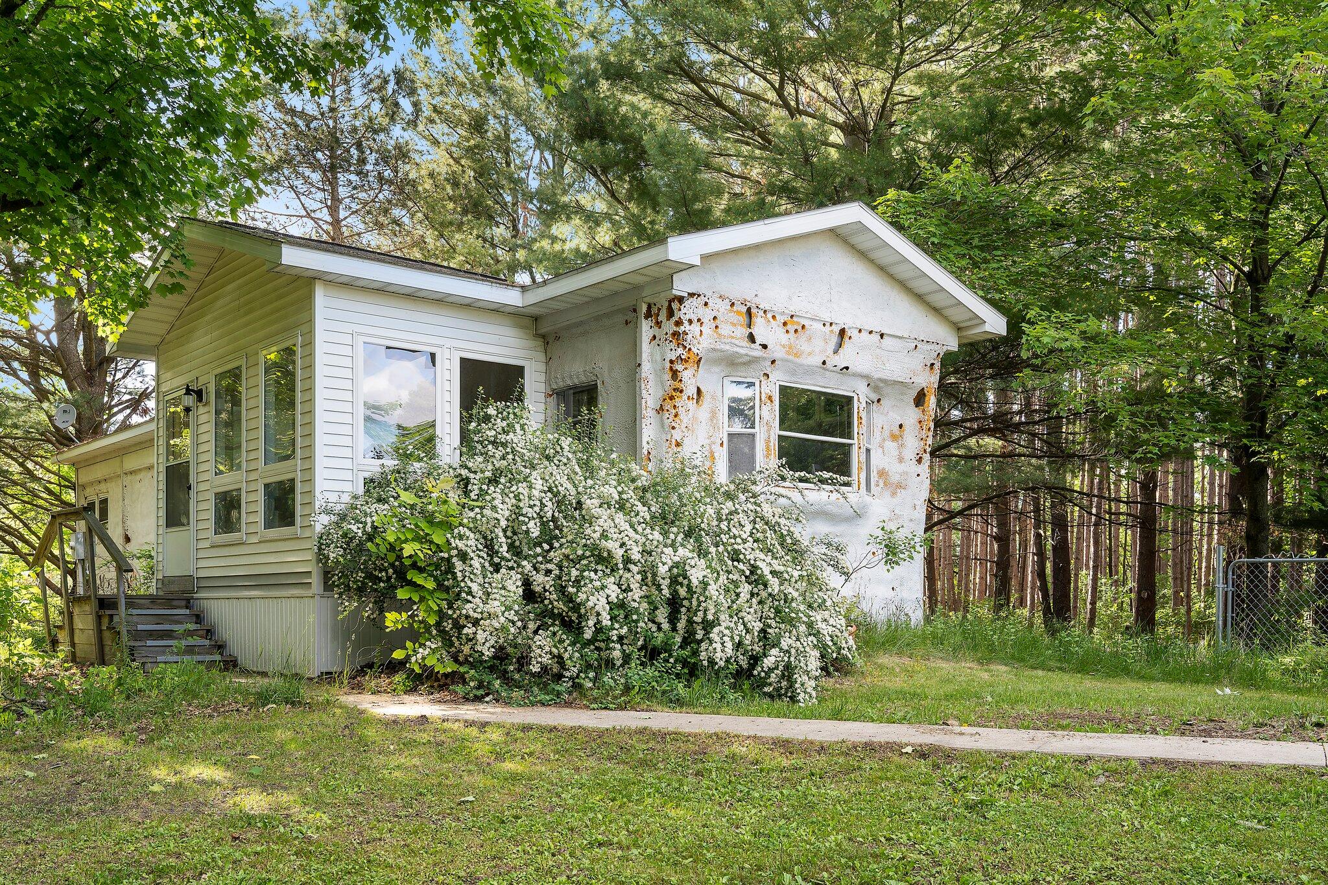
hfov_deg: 58.4
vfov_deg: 40.9
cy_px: 442
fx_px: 1188
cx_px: 664
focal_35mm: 32
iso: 200
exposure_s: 1/40
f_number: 7.1
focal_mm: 32.2
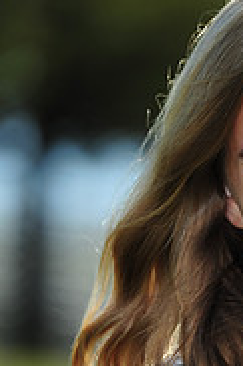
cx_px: 355
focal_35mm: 638
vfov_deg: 3.2
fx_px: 6472
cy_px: 422
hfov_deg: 2.1
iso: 200
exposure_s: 1/1600
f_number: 4
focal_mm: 200
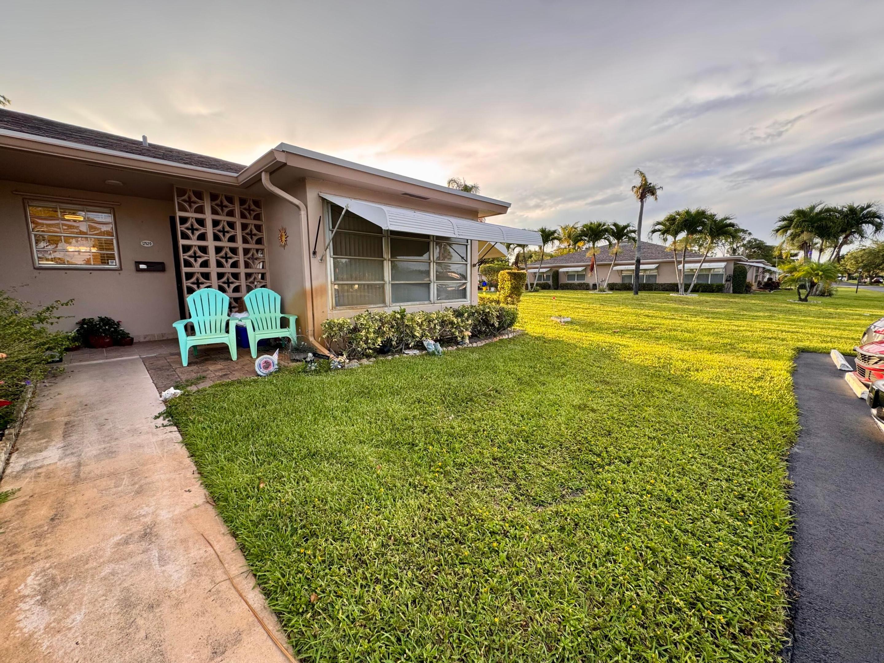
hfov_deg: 102.1
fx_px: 358
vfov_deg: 85.7
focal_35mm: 14
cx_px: 442
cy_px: 332
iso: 40
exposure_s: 1/129
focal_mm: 2.22
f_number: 2.2
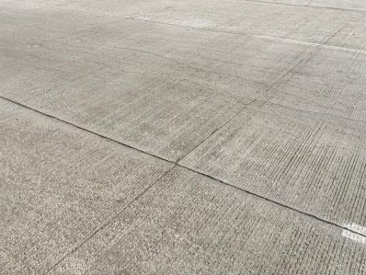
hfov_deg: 51.3
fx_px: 381
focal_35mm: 36
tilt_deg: +1.4
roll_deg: -0.2
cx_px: 181
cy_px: -73
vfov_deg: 31.6
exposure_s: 1/641
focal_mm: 2.22
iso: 50
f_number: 2.2
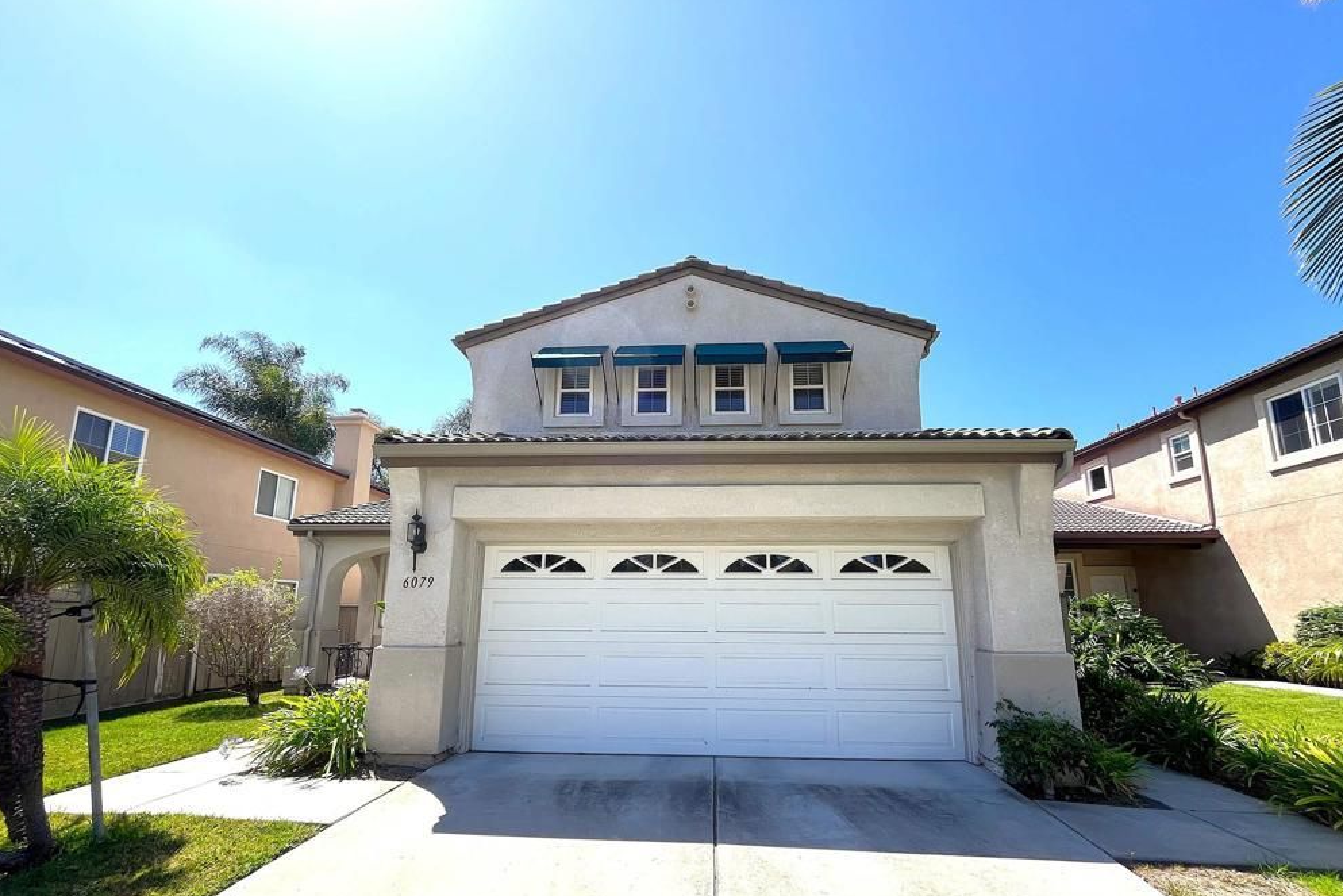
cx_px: 682
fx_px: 560
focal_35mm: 15
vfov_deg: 76.9
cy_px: 514
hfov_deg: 100.4
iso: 32
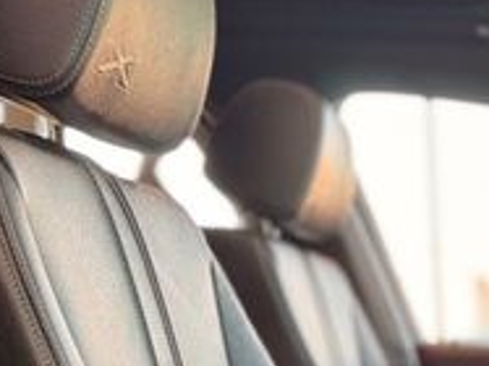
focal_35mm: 82
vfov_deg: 16.5
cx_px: 782
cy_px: 533
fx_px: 1158
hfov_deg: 19.8
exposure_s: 1/120
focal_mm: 6.76
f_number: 1.78
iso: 160
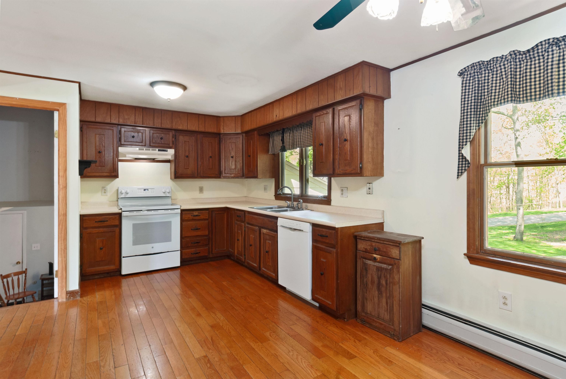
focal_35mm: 18
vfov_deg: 67.5
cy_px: 190
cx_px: 283
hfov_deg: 89.9
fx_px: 283
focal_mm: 12
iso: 200
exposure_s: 1.5
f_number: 11
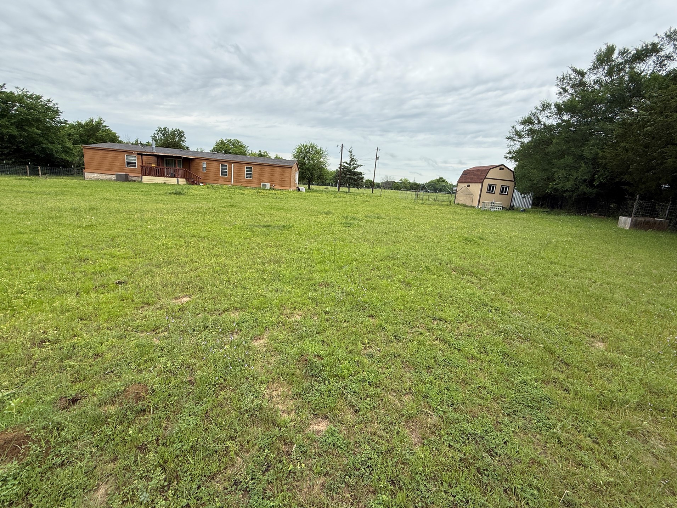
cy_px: 243
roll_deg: -5.1
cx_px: 340
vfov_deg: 81.7
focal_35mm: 15
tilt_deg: -10.9
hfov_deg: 98.2
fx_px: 293
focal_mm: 2.22
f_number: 2.2
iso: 50
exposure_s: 1/596
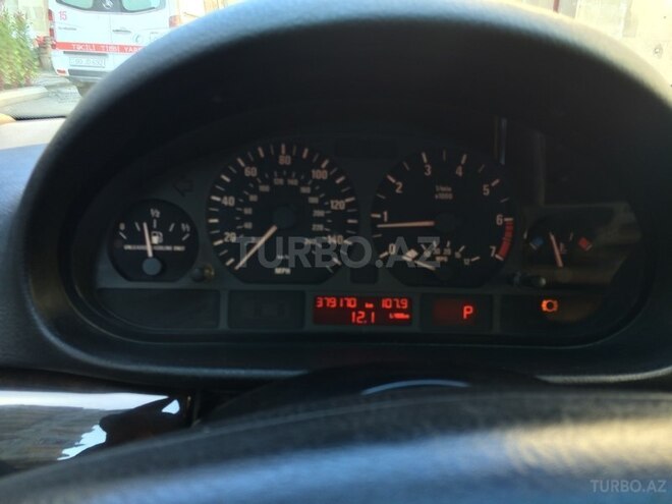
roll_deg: -3.3
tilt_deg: -18.7
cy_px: 252
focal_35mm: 29
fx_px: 563
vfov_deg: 48.2
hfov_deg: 61.7
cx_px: 336
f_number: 2.2
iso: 32
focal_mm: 4.15
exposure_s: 1/50
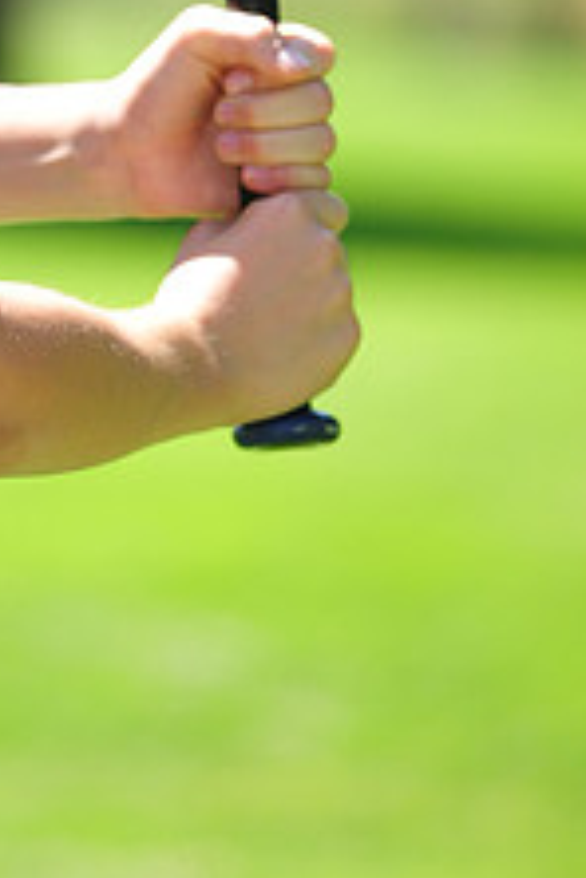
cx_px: -154
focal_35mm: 522
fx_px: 12745
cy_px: -206
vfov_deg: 3.9
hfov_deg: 2.6
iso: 200
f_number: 4.5
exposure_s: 1/400
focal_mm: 200
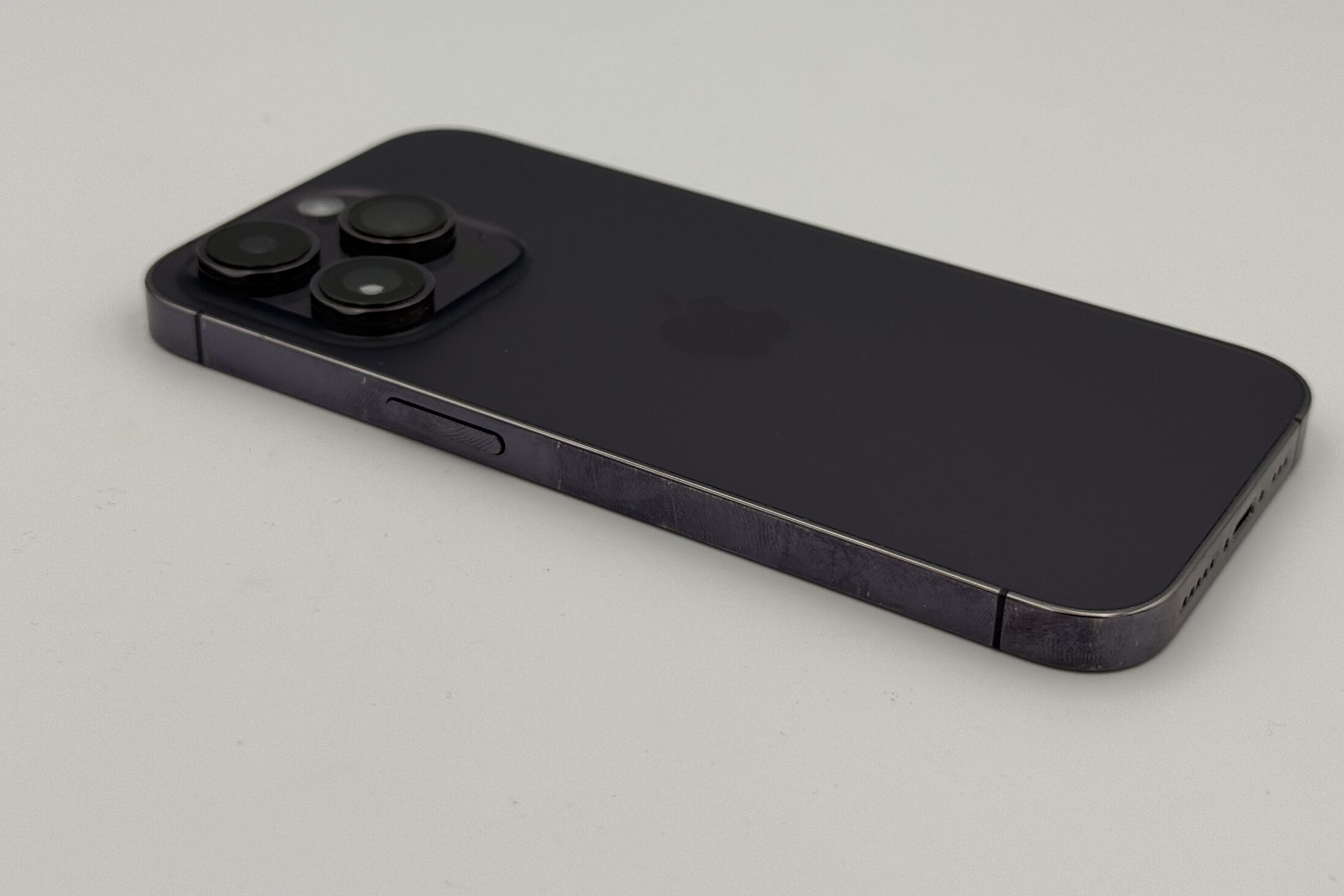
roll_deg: -3.2
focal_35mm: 58
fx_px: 2165
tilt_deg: -27.7
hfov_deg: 34.4
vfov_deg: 23.3
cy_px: 320
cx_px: 753
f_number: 1.78
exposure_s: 1/1100
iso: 64
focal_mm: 6.76
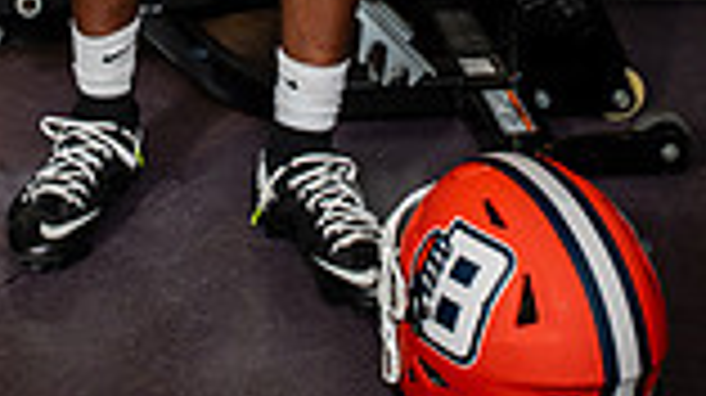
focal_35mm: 105
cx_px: 198
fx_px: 1964
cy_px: -572
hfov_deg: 20.3
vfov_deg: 10.0
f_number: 5.6
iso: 500
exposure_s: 1/250
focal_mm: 35
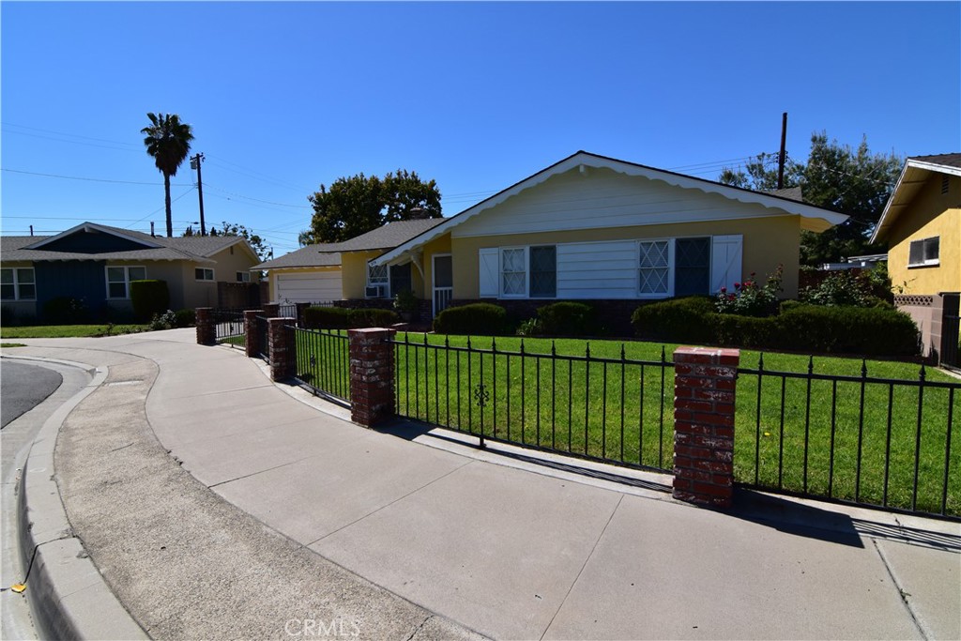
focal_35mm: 16
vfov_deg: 72.1
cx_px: 480
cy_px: 320
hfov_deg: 95.0
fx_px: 440
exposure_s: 1/500
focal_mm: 11
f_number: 11
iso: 400
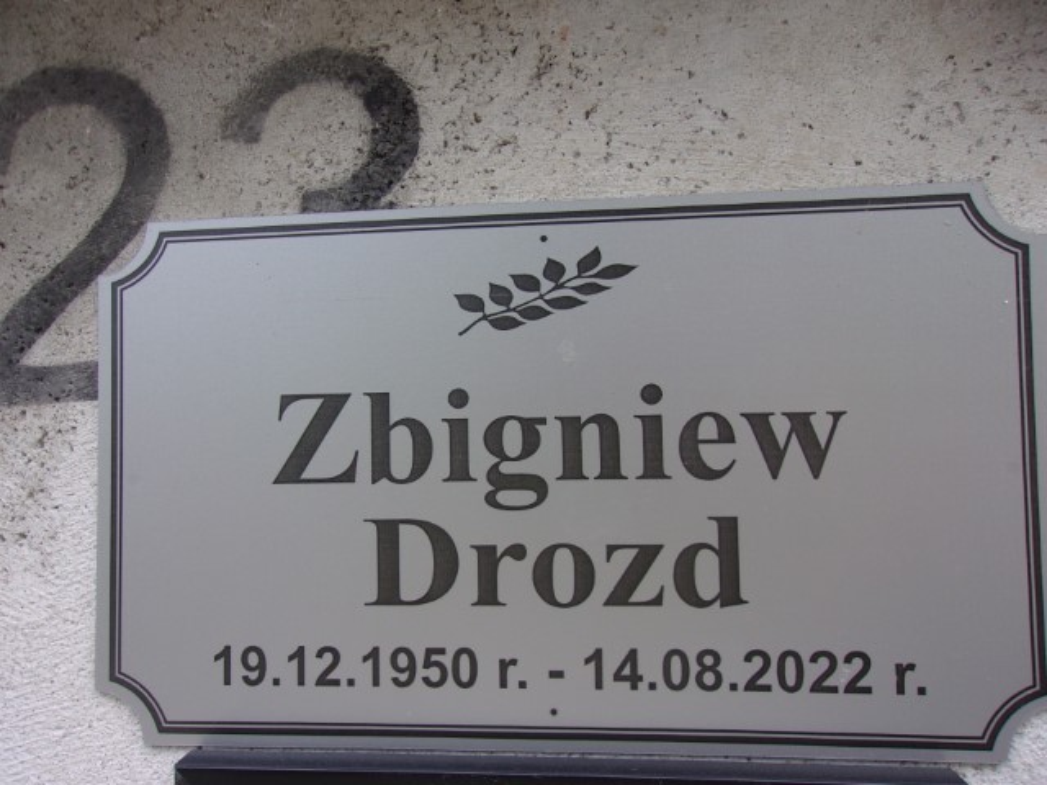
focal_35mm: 27
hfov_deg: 65.3
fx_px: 817
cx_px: 524
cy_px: 392
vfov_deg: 51.4
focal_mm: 4.9
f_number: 3
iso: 80
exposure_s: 1/240
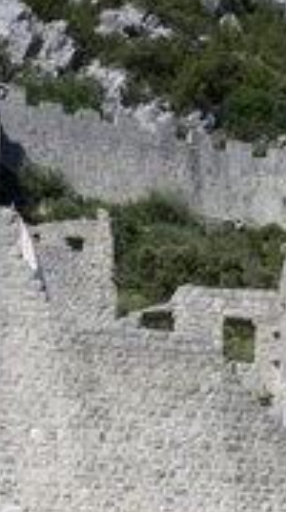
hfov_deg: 4.9
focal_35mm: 244
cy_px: 847
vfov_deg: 8.6
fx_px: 3307
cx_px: 279
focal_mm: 52
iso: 160
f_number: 5.6
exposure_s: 1/1250
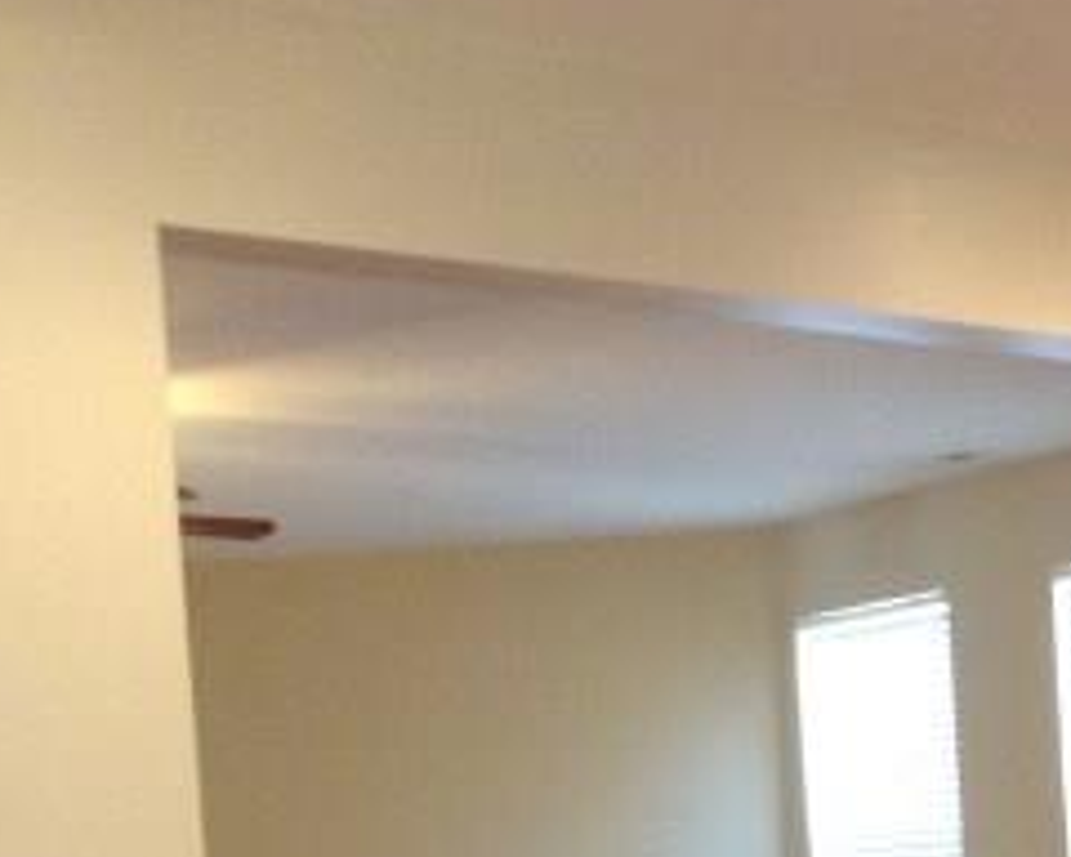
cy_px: 1000
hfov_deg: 20.7
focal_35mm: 86
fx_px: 2726
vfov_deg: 17.1
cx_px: 1292
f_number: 2.4
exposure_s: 1/24
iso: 160
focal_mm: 3.3
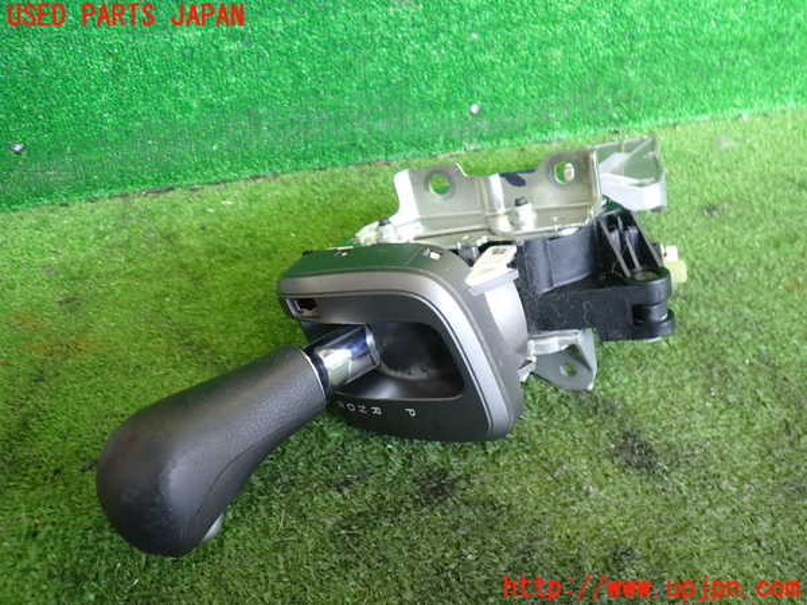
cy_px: 302
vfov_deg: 46.8
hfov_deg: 60.0
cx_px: 404
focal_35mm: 30
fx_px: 699
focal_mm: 5.4
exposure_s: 1/40
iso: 200
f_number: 2.3
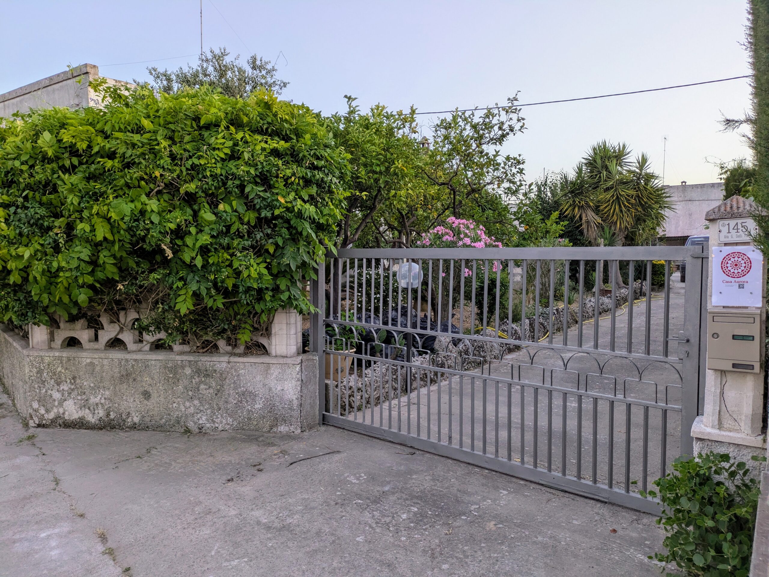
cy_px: 288
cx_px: 384
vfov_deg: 54.9
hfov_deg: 69.4
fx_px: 556
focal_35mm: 25
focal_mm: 5.43
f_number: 1.89
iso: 142
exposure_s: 1/50
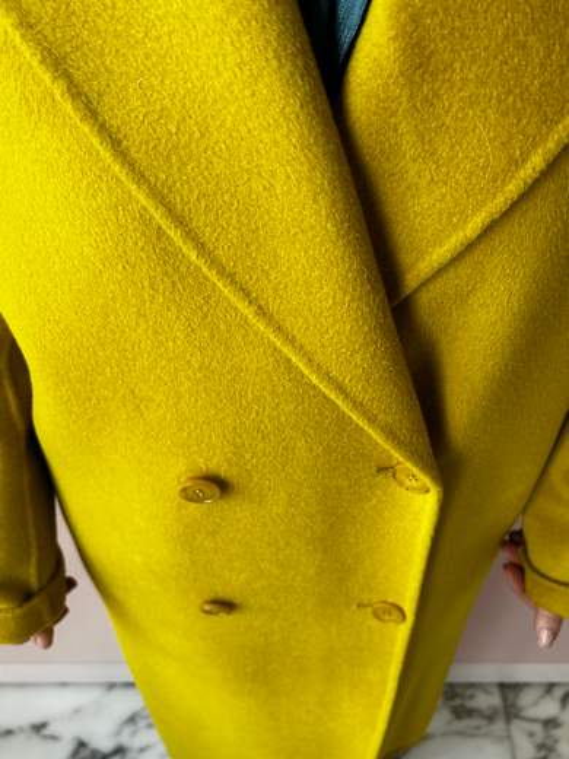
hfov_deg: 53.1
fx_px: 570
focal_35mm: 26
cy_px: 380
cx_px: 284
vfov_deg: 67.3
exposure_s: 1/100
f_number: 1.5
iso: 100
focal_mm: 5.7
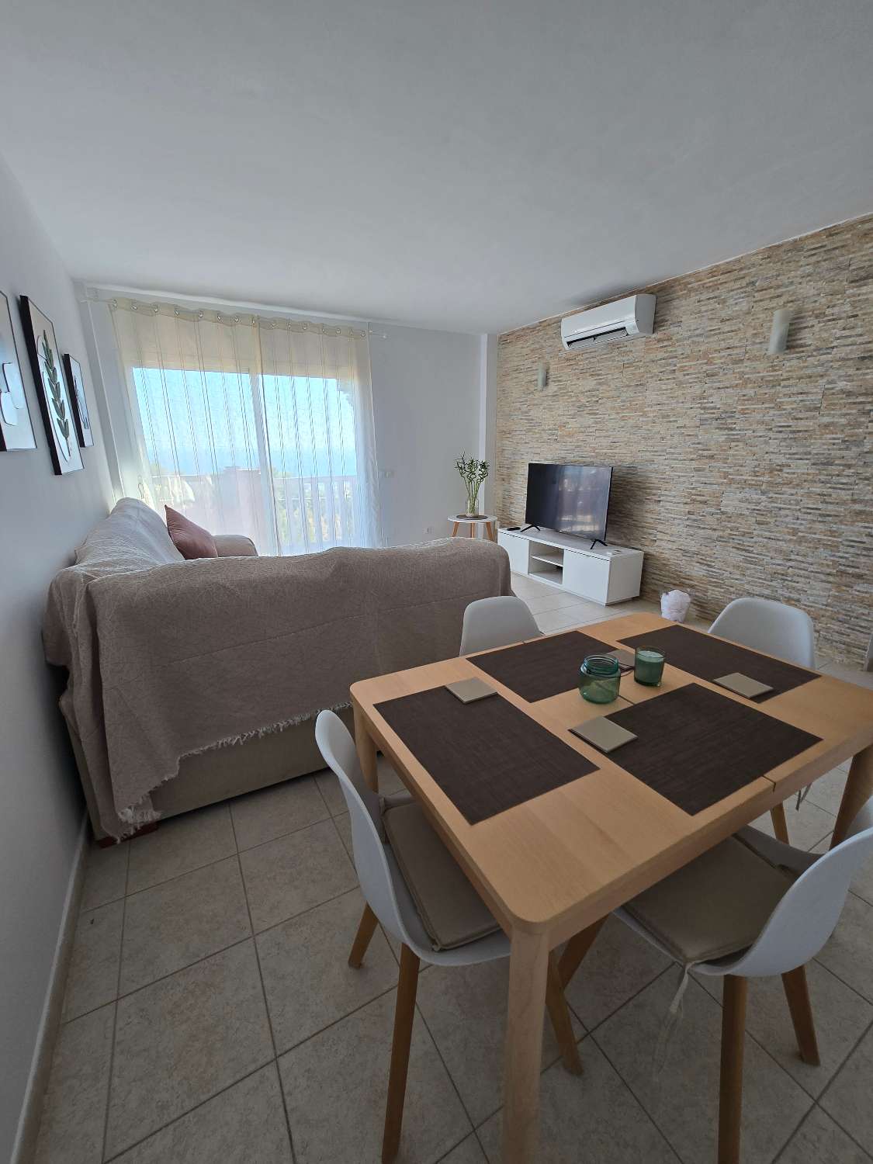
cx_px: 436
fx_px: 437
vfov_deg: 106.2
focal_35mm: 13
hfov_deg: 89.9
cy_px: 582
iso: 50
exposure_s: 1/50
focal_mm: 2.2
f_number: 2.2
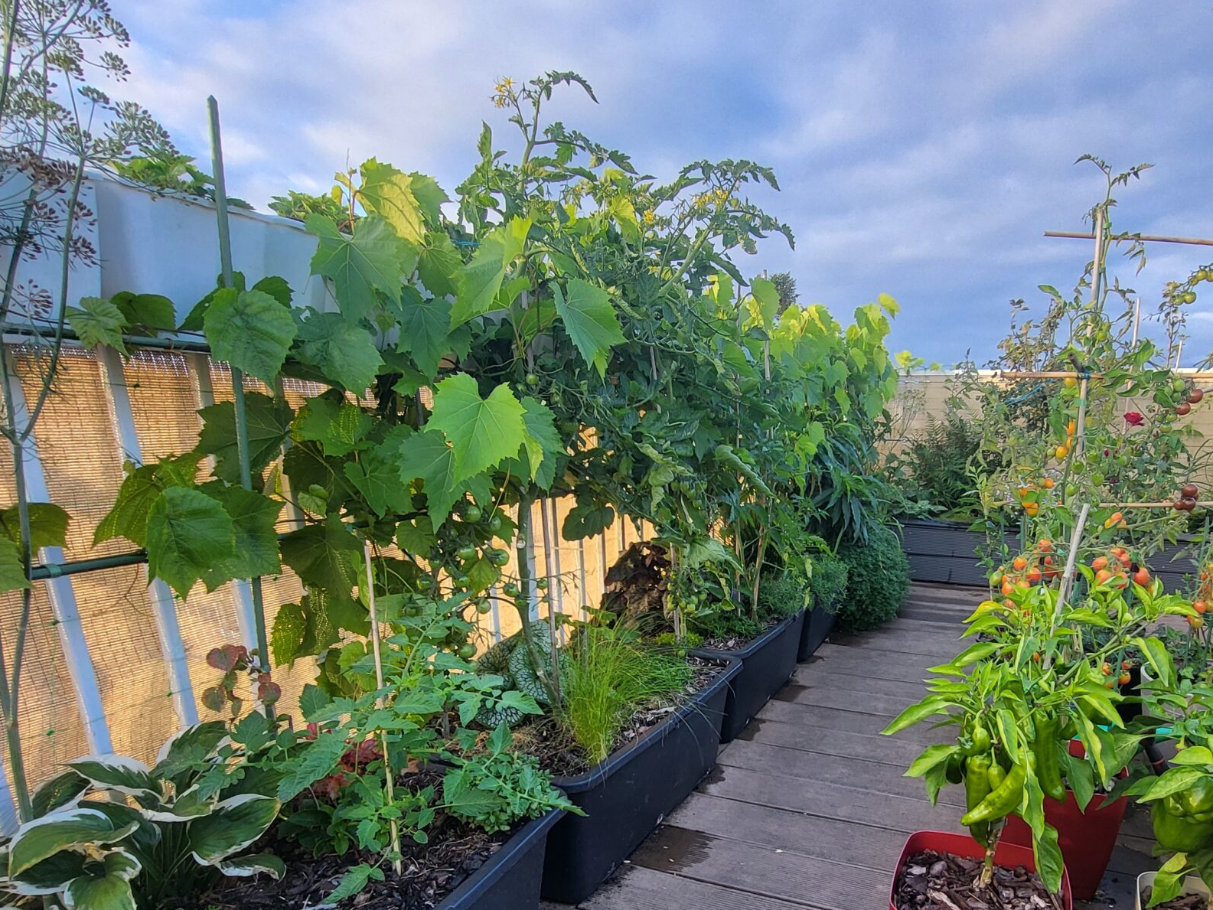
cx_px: 752
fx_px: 736
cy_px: 638
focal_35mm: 21
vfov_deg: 61.2
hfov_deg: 77.7
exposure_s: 1/106
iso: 32
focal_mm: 1.74
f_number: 2.2
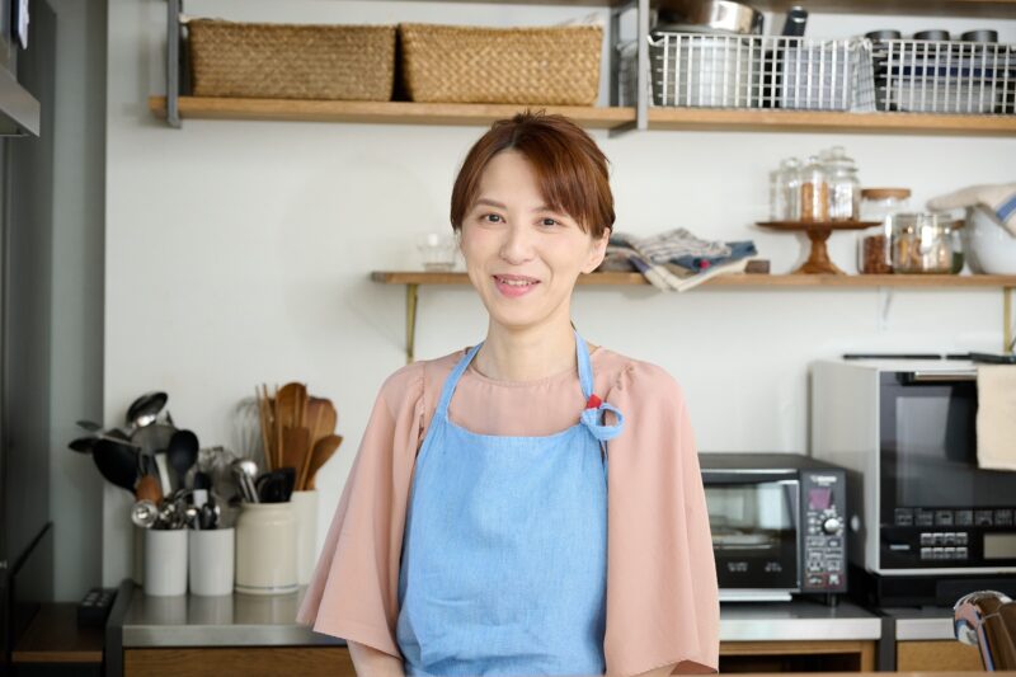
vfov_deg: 20.6
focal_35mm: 66
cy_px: 338
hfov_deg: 30.5
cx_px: 508
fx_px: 1862
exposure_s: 1/50
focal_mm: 66
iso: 1000
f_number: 4
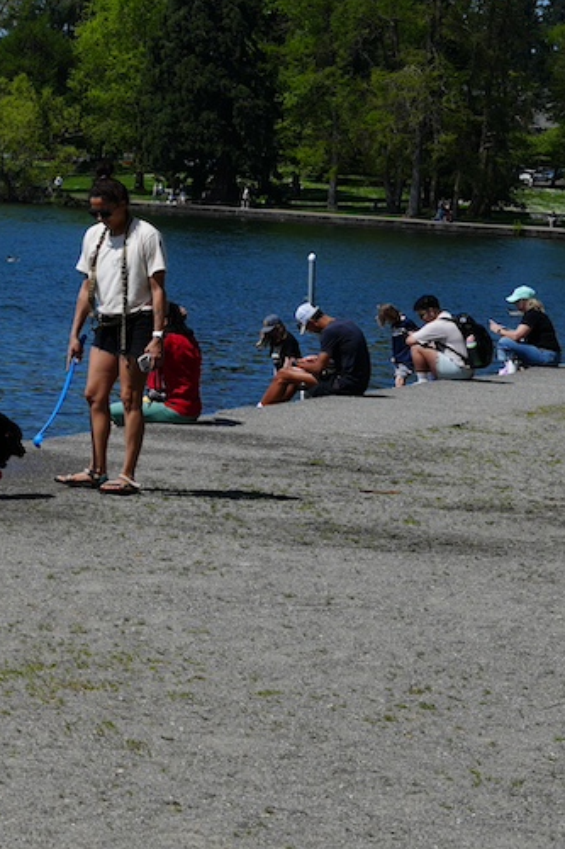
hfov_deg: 11.6
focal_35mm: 104
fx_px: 2438
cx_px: -650
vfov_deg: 19.3
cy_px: 70
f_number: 5
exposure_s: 1/1250
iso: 100
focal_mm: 23
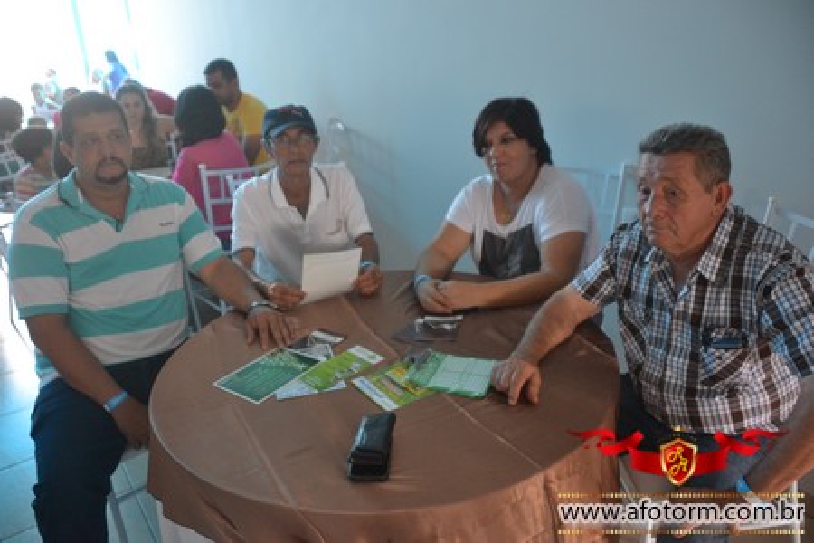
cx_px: 407
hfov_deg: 61.9
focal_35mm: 30
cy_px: 272
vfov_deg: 43.6
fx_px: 678
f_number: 3.5
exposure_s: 1/60
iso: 1100
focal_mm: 20
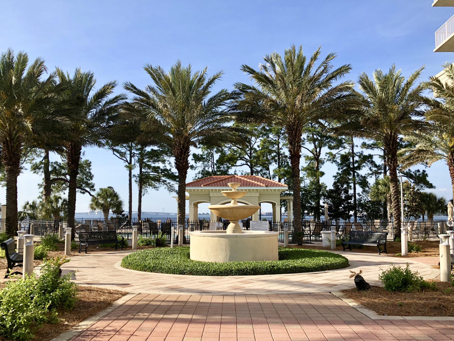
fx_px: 407
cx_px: 223
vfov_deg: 45.4
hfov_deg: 58.4
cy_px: 186
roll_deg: +0.3
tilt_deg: +4.1
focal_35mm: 31
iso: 20
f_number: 1.8
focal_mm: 4
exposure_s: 1/1333
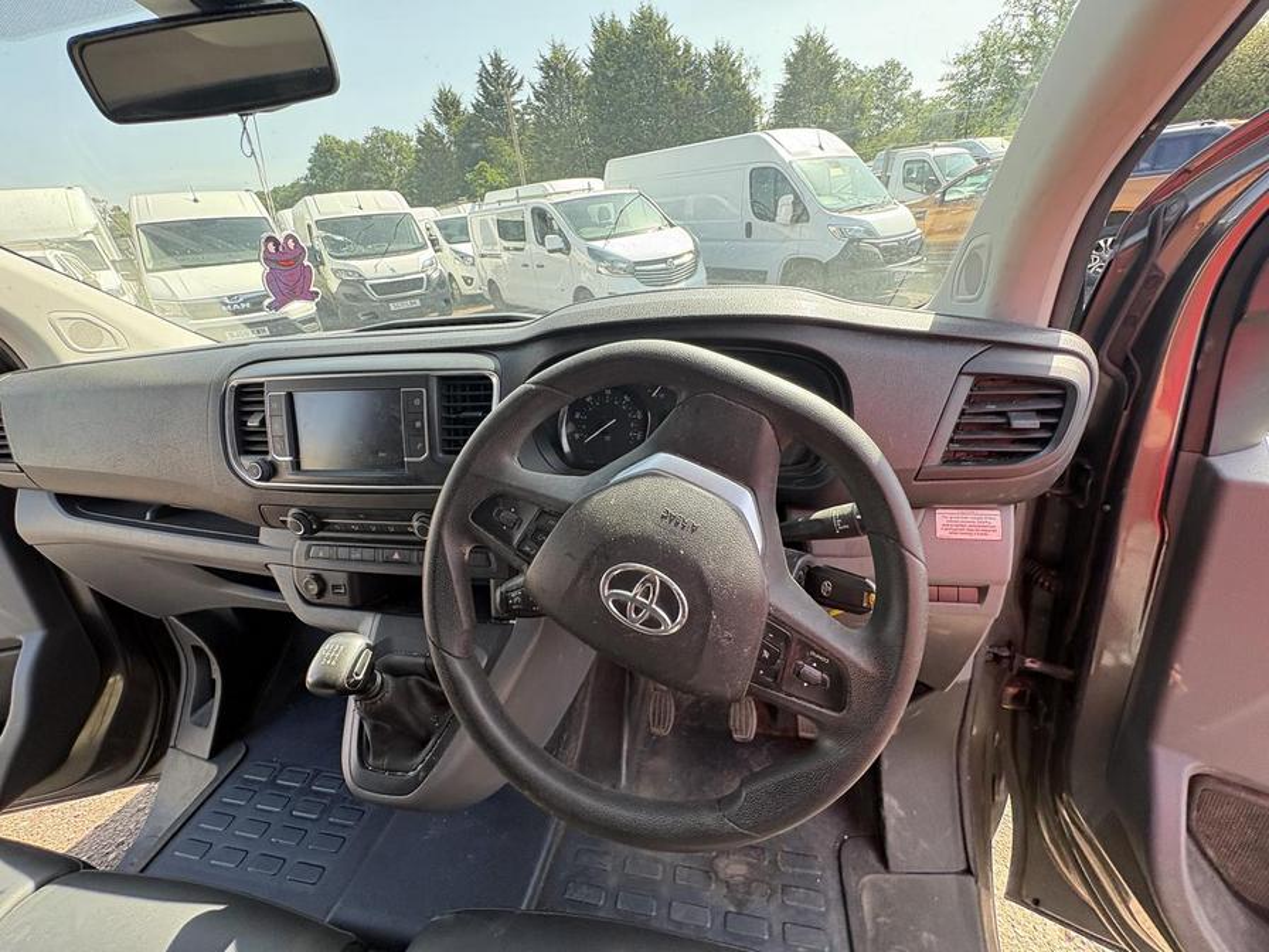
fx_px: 513
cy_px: 476
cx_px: 634
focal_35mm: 14
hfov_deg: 102.1
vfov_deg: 85.7
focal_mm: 2.22
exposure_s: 1/136
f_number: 2.2
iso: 80
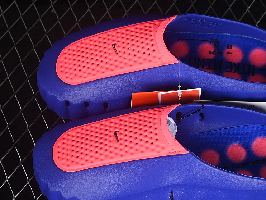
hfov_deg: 18.7
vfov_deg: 14.1
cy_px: 123
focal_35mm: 105
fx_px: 807
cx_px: 173
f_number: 7.1
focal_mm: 50
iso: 160
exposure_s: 1/60
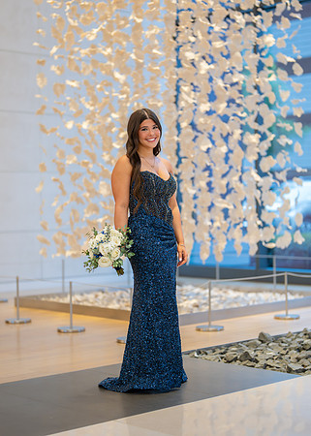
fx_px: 938
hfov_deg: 18.8
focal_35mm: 76
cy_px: 222
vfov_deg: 26.2
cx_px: 158
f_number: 1.2
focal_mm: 50
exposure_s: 1/800
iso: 800
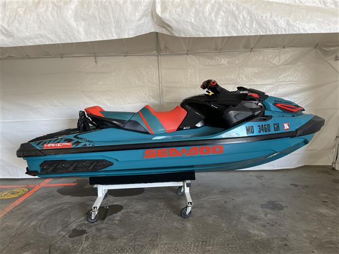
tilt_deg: -6.9
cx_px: 170
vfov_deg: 53.1
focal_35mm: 26
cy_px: 127
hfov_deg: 67.3
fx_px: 255
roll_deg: +2.2
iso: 125
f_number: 1.6
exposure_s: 1/121
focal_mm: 5.1
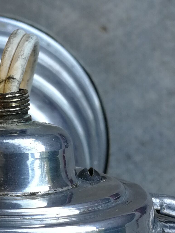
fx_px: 708
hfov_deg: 13.9
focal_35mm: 105
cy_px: 146
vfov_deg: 18.7
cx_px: -5
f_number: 2.2
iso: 50
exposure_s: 1/100
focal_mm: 3.95
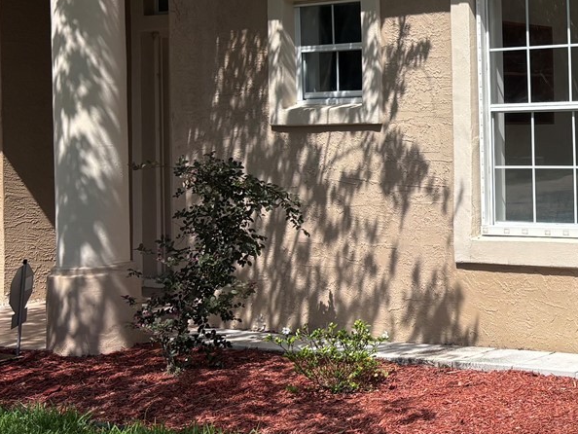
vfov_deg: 20.9
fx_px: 1169
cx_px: 697
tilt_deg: -0.8
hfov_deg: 25.0
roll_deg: +1.2
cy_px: 131
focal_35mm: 70
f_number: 1.6
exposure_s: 1/4630
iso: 50
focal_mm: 5.96
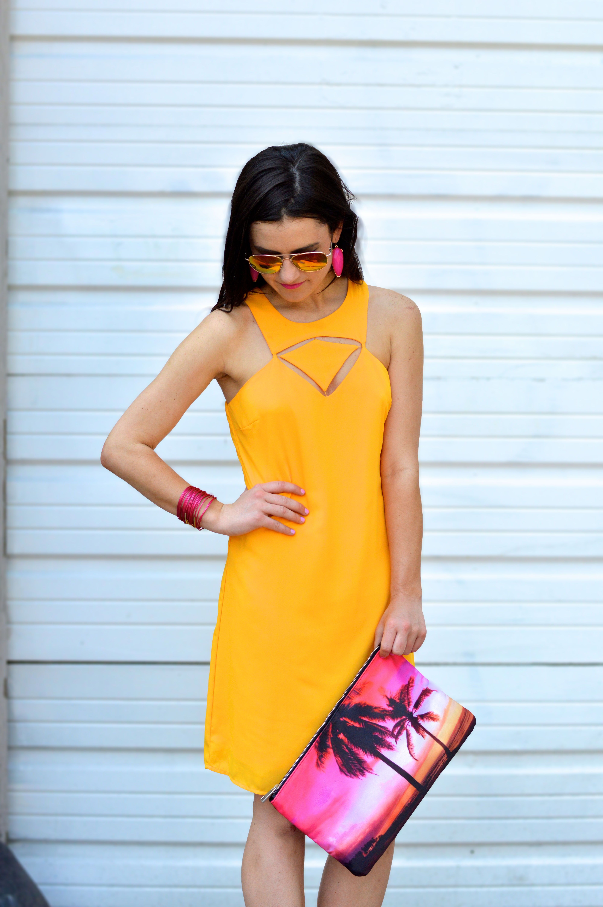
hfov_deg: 18.1
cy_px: 454
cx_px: 302
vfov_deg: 27.0
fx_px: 1888
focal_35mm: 75
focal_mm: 50
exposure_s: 1/2500
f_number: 2.5
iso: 400
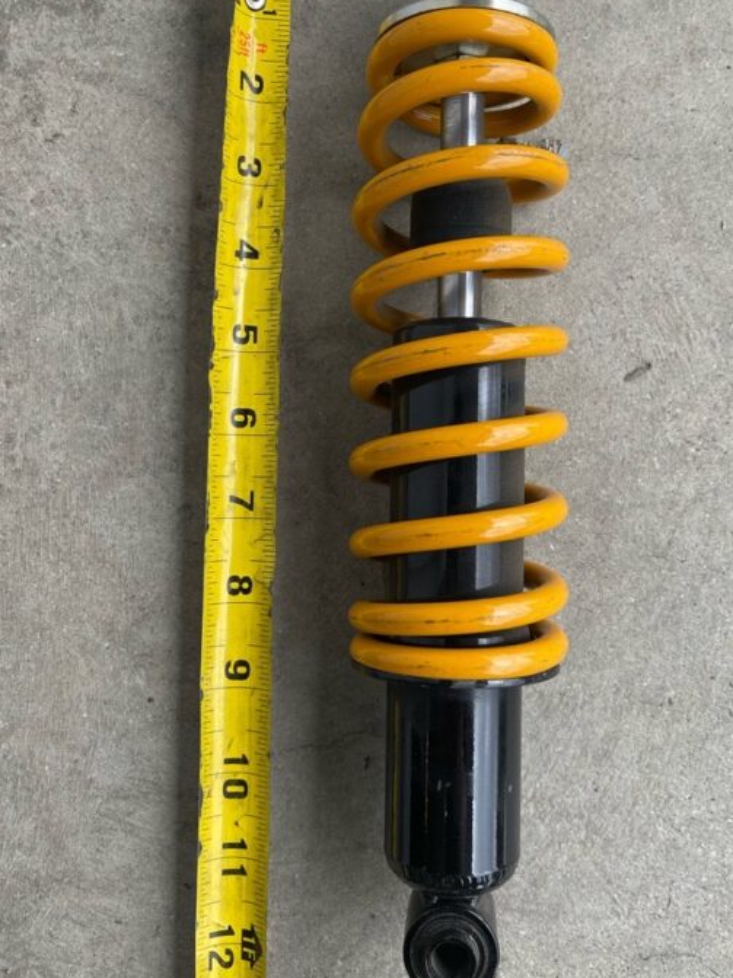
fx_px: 876
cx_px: 379
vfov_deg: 58.3
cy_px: 452
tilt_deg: -88.4
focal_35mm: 31
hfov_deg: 45.4
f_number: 1.6
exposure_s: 1/813
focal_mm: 5.1
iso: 32
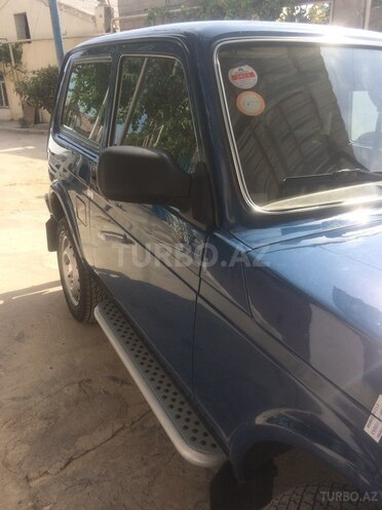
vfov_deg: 61.7
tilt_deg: -24.8
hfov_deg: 48.2
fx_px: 427
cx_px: 191
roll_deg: +2.2
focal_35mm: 29
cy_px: 255
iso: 32
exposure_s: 1/1109
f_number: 2.2
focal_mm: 4.15
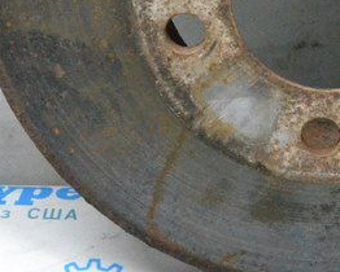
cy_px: -82
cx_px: 393
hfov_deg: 10.8
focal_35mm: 176
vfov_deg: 8.7
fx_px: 1772
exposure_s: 1/160
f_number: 9
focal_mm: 32
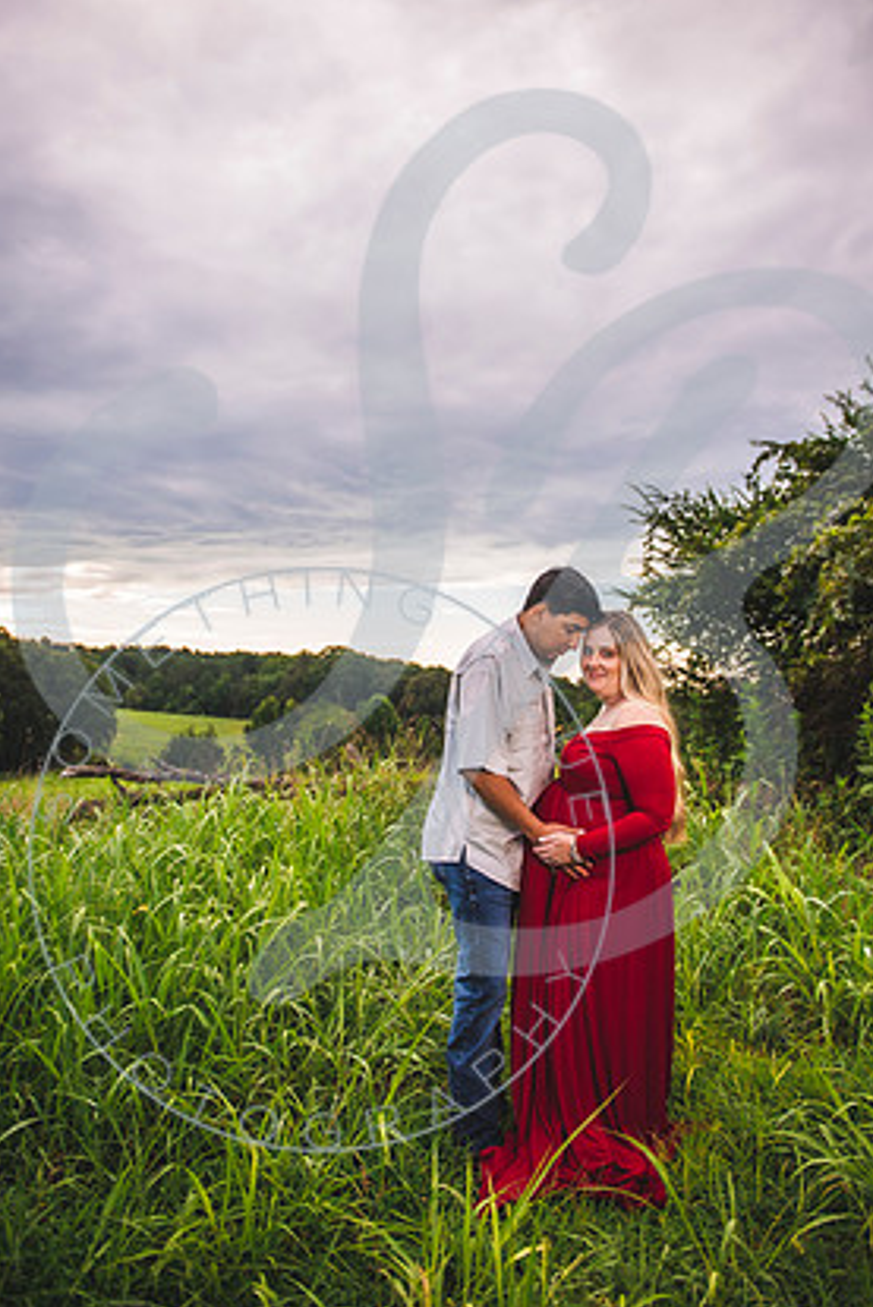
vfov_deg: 69.3
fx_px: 945
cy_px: 620
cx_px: 463
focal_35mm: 26
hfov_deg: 49.6
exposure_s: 1/500
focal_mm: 24
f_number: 2.8
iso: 100
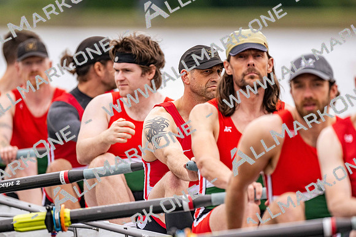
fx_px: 5934
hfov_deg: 3.4
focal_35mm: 600
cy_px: 118
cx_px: 178
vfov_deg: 2.3
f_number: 4
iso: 1600
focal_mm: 600
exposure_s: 1/2500
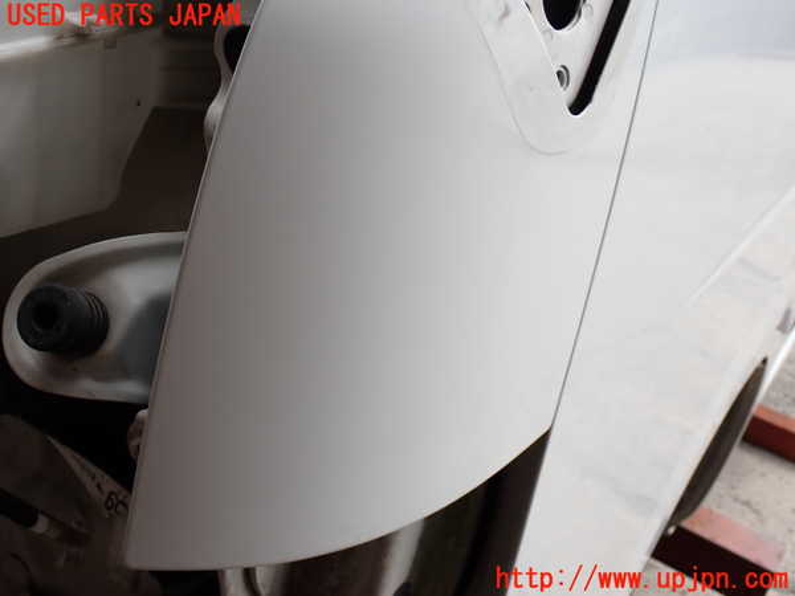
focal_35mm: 41
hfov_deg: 45.8
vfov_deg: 35.1
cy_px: 298
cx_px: 398
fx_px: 942
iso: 100
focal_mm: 7.31
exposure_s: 1/320
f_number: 4
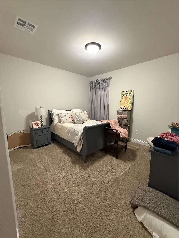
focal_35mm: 14
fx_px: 97
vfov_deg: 102.1
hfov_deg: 85.7
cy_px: 119
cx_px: 90
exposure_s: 1/60
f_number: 2.2
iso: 640
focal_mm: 2.22
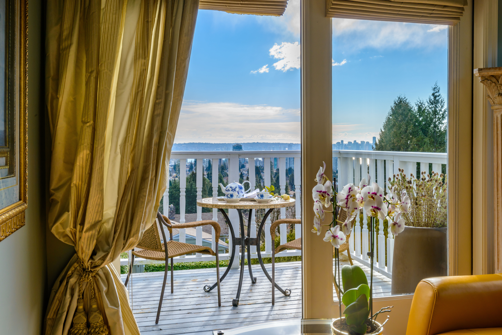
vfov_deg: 37.9
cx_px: 251
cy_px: 168
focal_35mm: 35
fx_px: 488
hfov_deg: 54.4
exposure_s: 1/40
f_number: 16
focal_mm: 35
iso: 110
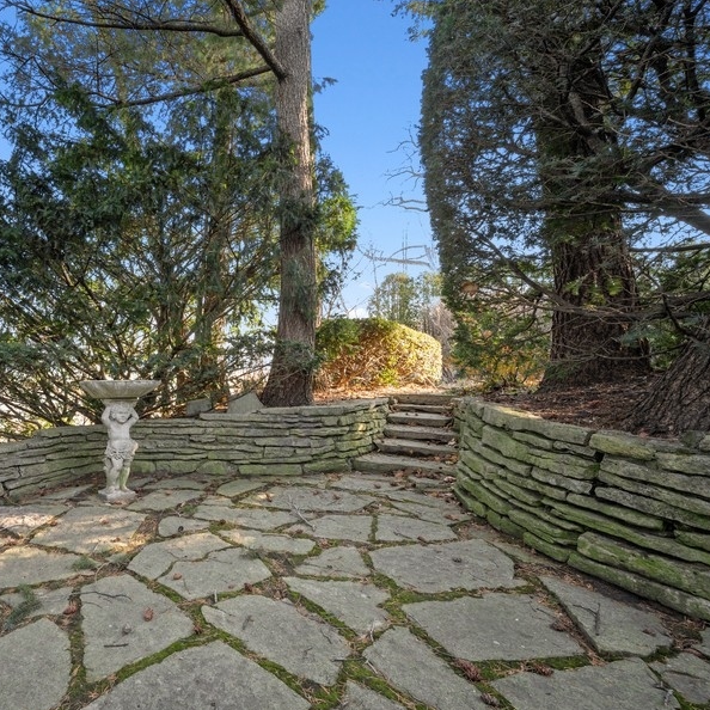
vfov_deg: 80.7
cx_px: 175
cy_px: 356
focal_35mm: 18
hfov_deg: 74.7
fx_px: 418
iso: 200
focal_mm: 14
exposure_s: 1/15
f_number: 9.5
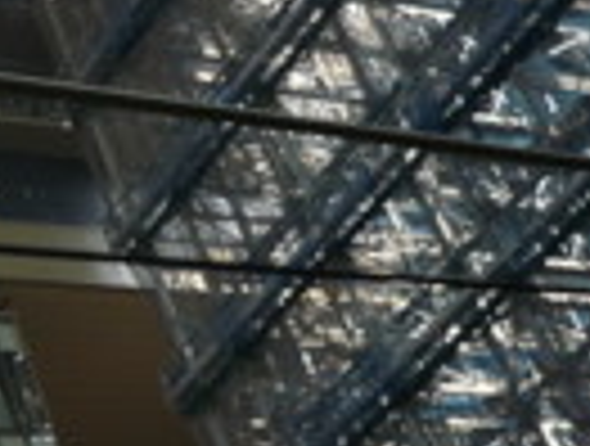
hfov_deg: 16.8
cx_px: -54
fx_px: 1931
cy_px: 59
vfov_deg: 13.1
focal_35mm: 113
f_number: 2.8
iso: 100
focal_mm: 5.5
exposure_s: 1/160
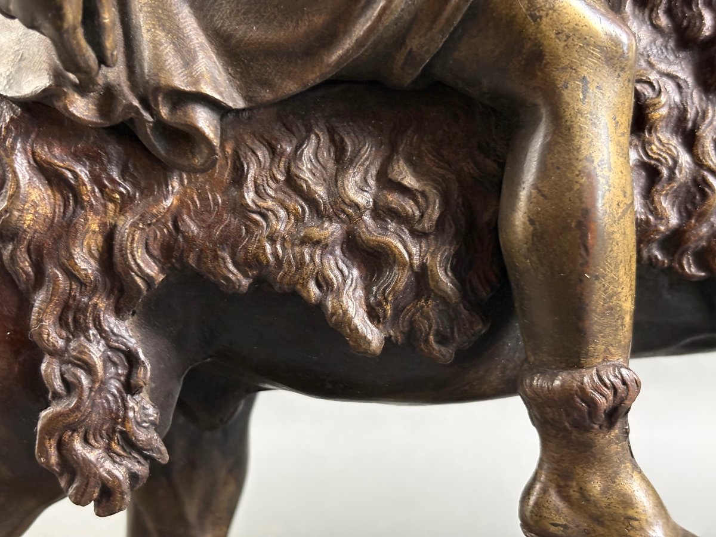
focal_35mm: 52
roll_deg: -1.2
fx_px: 1076
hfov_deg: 36.8
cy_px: 268
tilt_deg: -8.4
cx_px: 358
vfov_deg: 28.0
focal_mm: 5.96
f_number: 1.6
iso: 250
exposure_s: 1/33
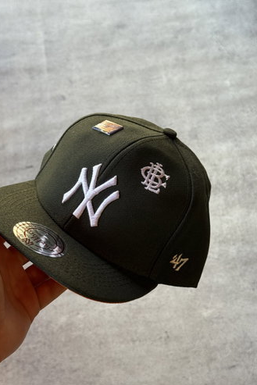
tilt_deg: -67.3
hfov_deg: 25.1
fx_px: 578
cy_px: 183
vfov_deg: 36.9
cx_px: 113
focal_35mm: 54
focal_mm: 6.76
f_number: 1.78
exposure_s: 1/121
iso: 80
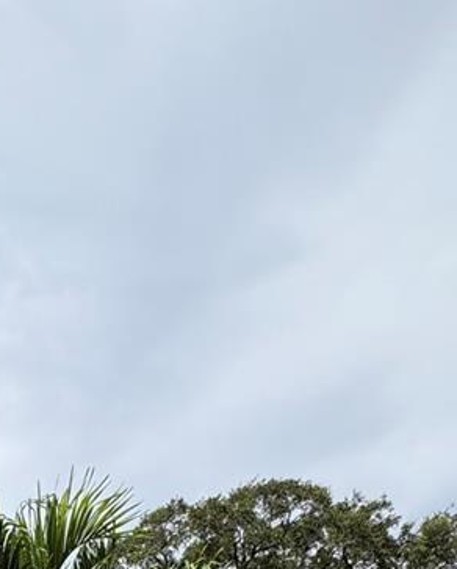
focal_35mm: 45
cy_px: 886
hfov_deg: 31.7
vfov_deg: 26.7
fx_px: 760
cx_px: 34
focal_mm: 2.22
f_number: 2.2
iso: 50
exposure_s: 1/1672
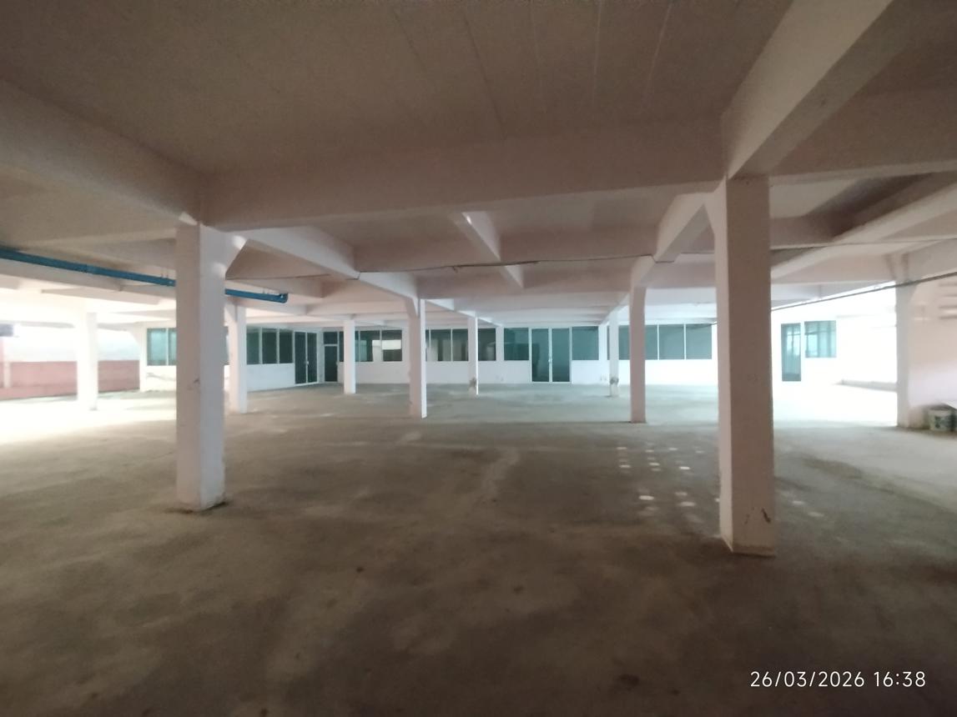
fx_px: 415
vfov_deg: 81.7
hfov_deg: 98.2
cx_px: 478
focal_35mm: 15
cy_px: 358
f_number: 2.2
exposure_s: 1/17
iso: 1000
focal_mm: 1.65
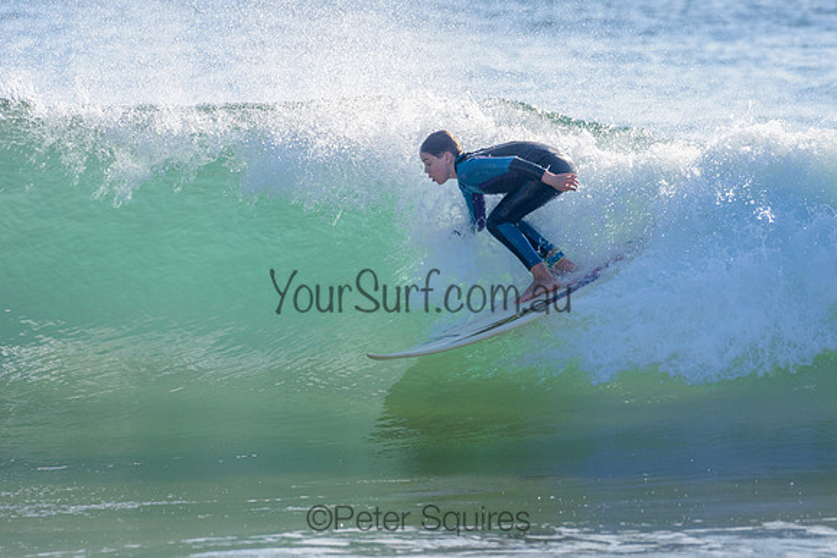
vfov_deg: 2.2
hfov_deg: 3.4
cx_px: 513
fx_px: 14255
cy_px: 235
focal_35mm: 613
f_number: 5.6
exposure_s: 1/2000
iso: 160
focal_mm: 500
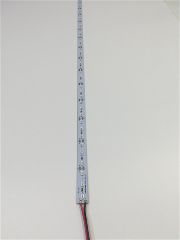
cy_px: 120
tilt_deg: -46.9
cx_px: 90
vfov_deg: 61.7
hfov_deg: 48.2
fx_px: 201
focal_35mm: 29
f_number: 2.2
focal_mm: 4.15
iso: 40
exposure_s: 1/100
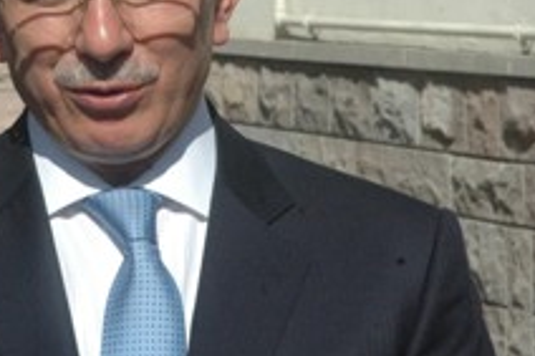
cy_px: -8
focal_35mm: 222
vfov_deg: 6.2
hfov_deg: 9.2
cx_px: 83
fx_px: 3297
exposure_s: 1/750
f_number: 13
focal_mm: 70
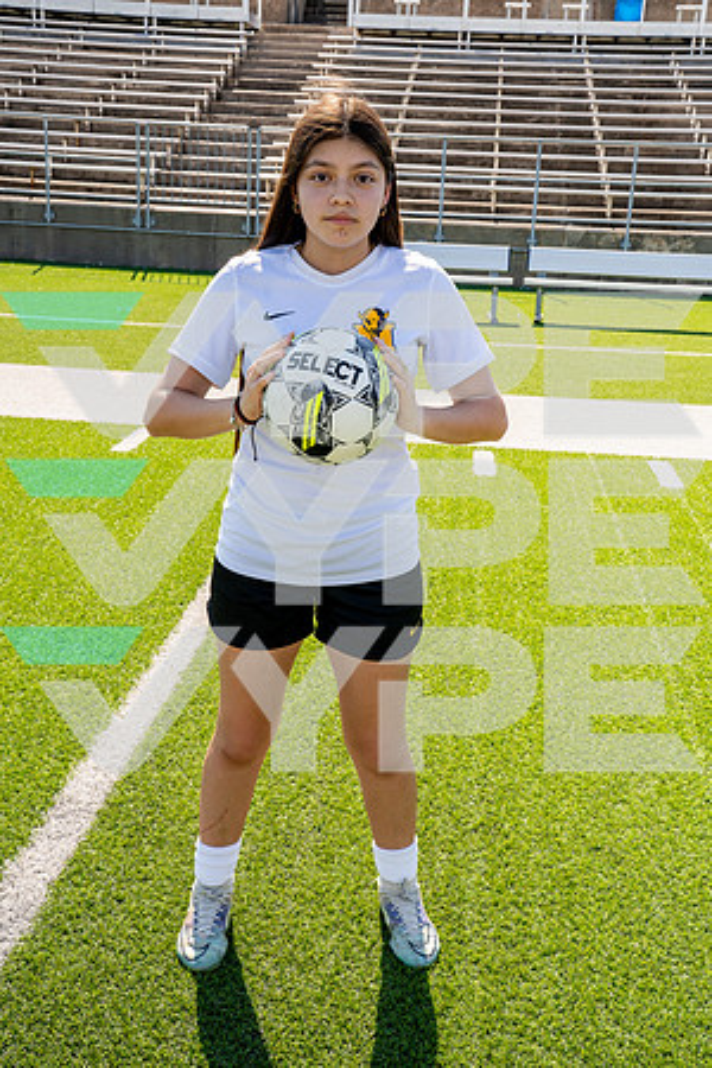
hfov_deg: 29.9
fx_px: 1335
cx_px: 356
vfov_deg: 43.6
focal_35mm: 45
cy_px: 534
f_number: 11
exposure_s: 1/250
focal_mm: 45
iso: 320
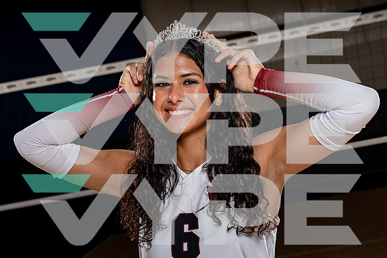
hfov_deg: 28.8
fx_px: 753
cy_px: 129
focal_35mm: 70
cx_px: 194
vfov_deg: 19.5
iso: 100
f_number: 8
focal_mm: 70
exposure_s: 1/250
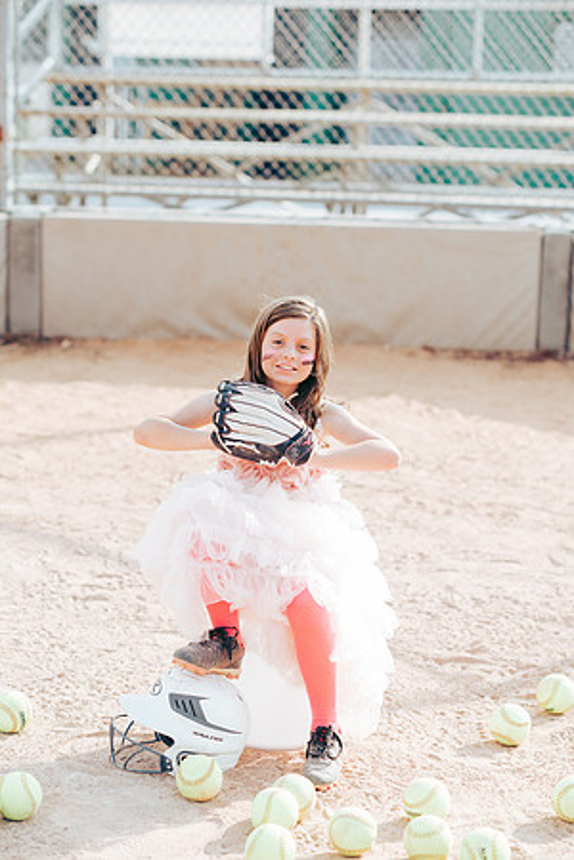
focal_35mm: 85
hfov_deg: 16.1
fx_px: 2033
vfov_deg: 23.9
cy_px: 430
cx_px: 287
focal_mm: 85
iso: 160
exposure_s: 1/1000
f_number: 2.8
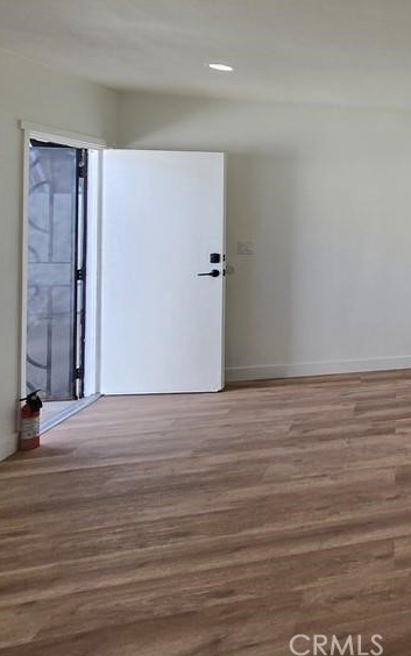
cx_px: 545
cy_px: 215
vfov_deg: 70.3
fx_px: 448
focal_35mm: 25
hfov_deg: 33.9
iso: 50
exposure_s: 1/183
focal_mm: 2.2
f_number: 2.2
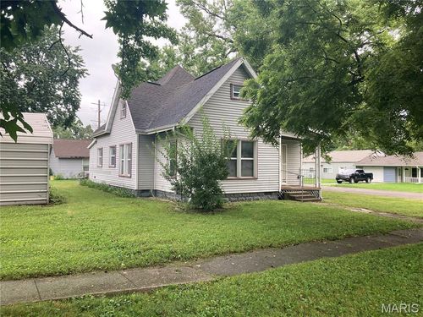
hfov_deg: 63.4
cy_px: 158
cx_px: 212
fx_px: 342
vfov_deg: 49.7
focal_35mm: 28
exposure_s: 1/121
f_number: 1.8
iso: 64
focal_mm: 3.99
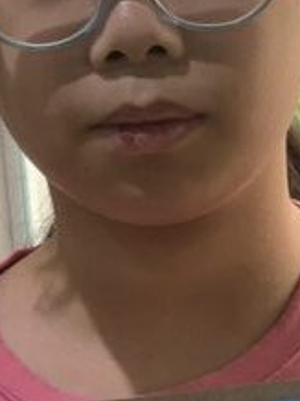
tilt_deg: -23.0
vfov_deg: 8.2
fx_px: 2767
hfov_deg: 6.2
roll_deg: +3.3
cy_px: 524
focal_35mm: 239
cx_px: 201
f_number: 2.4
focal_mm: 6
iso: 100
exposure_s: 1/122
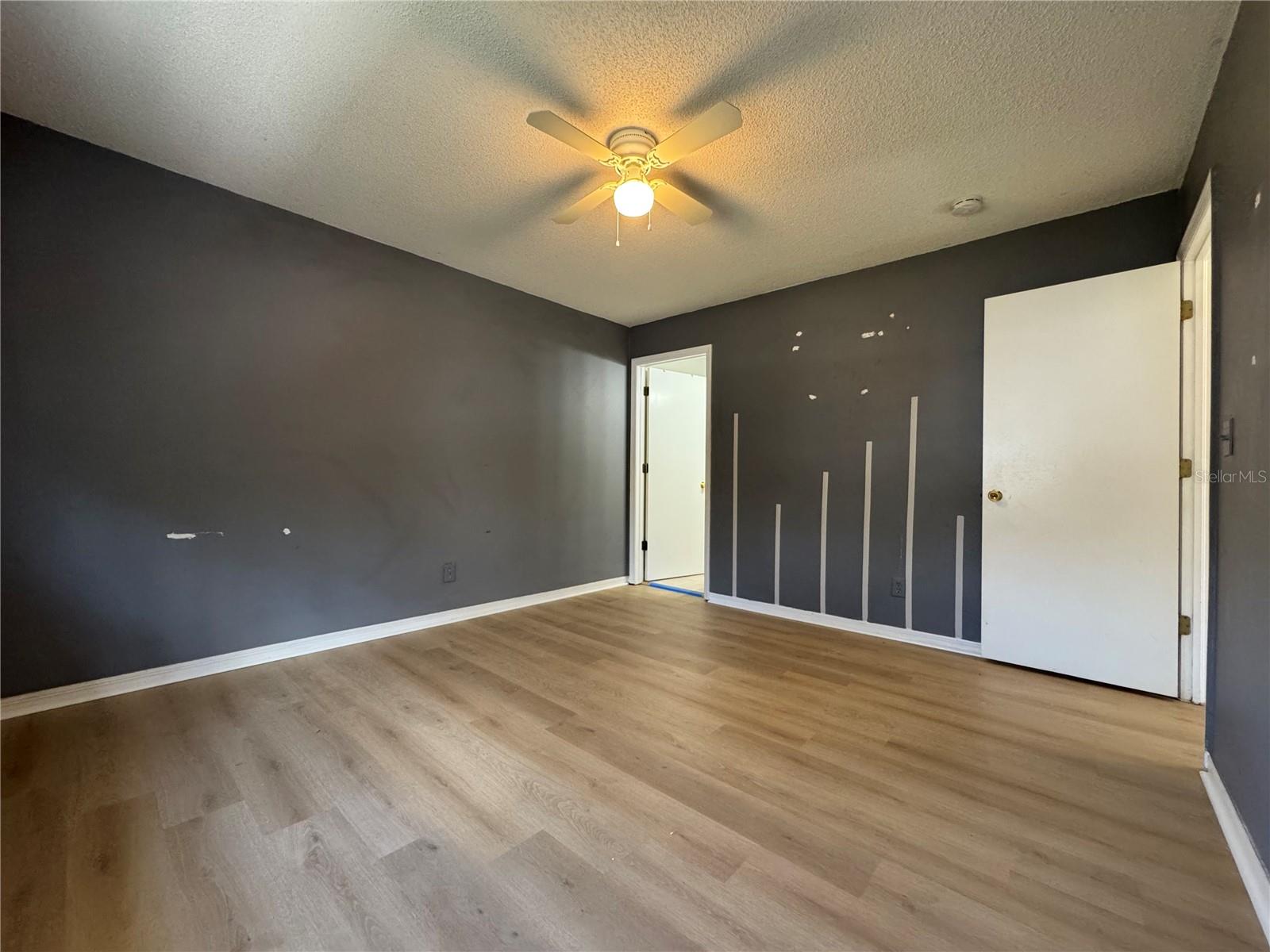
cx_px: 635
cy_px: 476
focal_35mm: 14
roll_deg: -0.9
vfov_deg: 85.7
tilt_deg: +0.0
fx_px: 514
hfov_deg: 102.1
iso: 320
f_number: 2.2
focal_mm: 2.22
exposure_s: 1/60
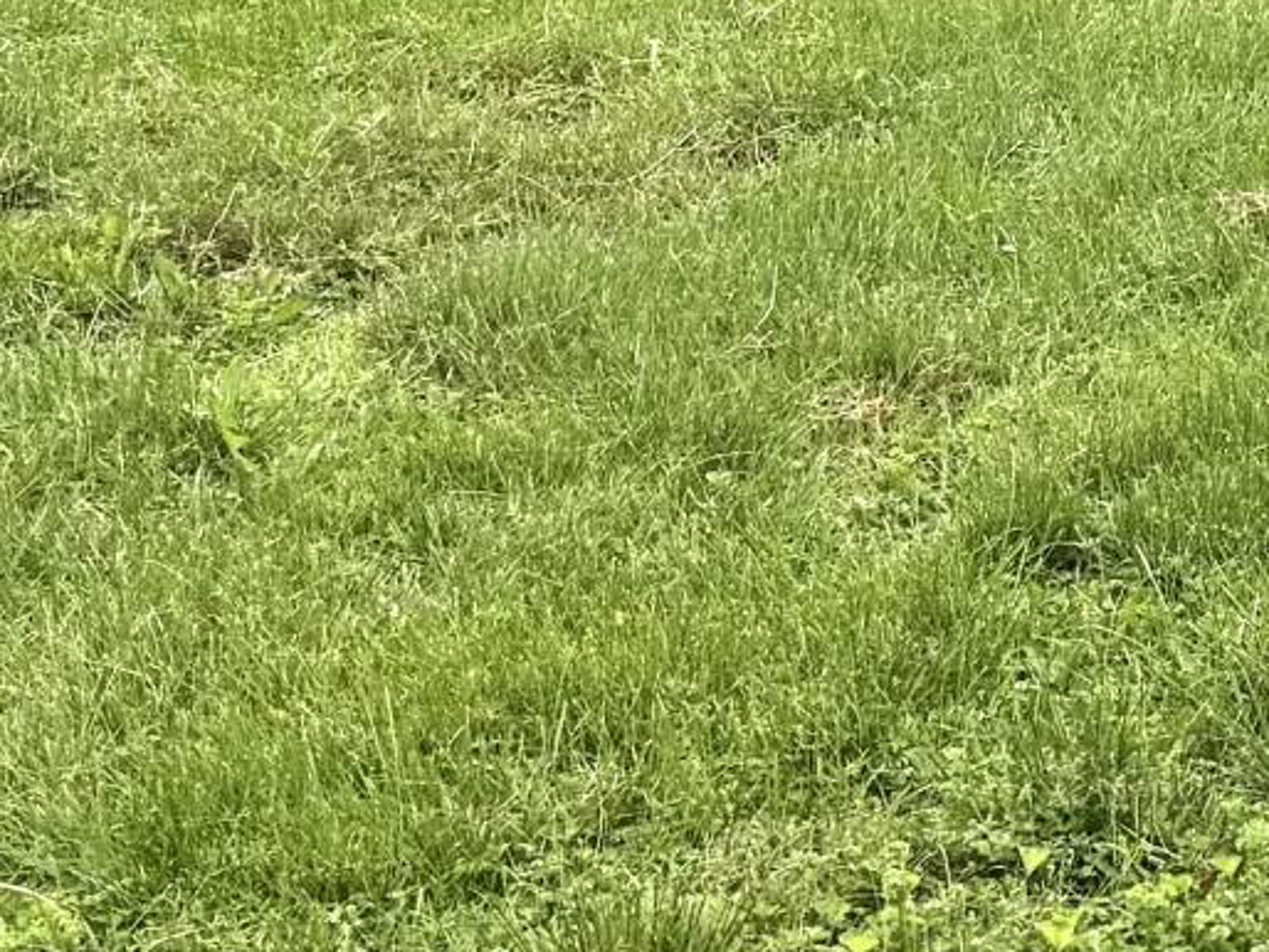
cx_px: 1992
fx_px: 5135
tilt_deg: -0.5
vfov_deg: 9.8
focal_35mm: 140
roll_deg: -0.2
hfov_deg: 13.2
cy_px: -982
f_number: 1.78
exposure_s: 1/6173
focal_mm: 6.76
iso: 80
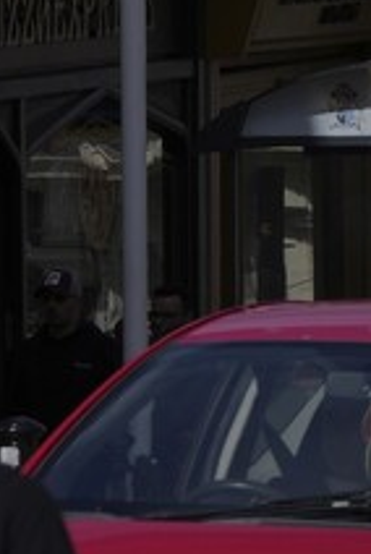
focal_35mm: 1002
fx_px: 15438
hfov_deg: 1.4
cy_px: -378
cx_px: 1818
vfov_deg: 2.1
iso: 100
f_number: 8
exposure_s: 1/800
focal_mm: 133
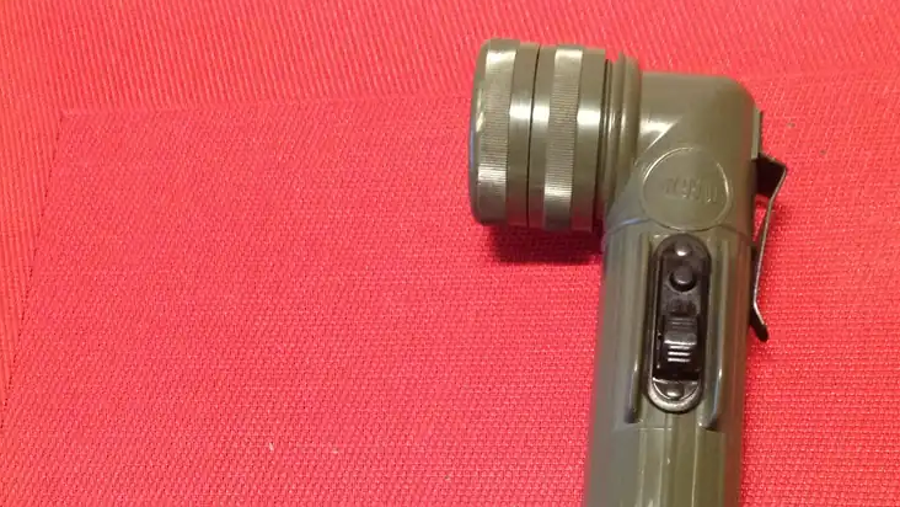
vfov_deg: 22.6
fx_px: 1241
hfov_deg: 39.5
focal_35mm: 52
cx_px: 574
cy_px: 429
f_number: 2.4
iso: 320
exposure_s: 1/15
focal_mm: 4.28
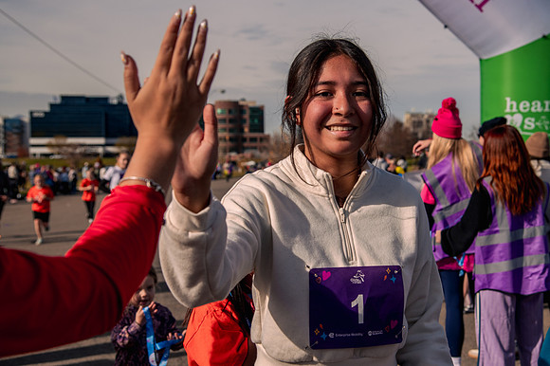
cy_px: 162
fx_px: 904
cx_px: 326
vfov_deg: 22.9
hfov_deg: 33.8
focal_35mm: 59
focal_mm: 50
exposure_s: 1/2000
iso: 200
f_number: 5.6
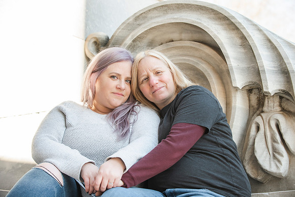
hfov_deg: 25.4
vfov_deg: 17.1
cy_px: 98
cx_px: 148
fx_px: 656
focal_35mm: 80
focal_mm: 80
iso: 400
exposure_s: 1/500
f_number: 4
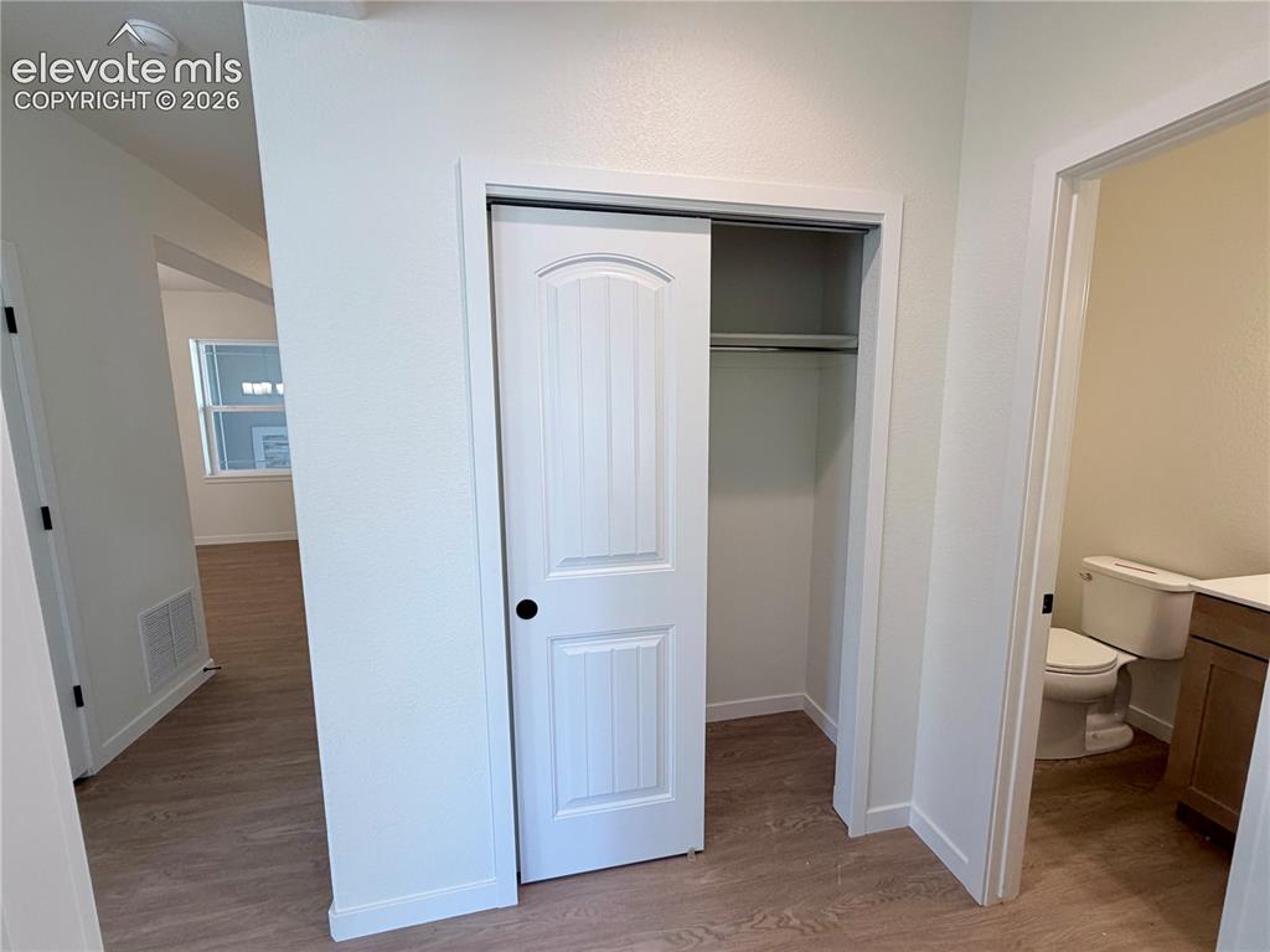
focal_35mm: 14
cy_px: 476
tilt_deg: -7.9
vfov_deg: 85.6
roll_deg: +0.0
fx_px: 513
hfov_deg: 102.1
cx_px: 635
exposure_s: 1/120
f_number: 2.2
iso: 125
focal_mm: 2.22
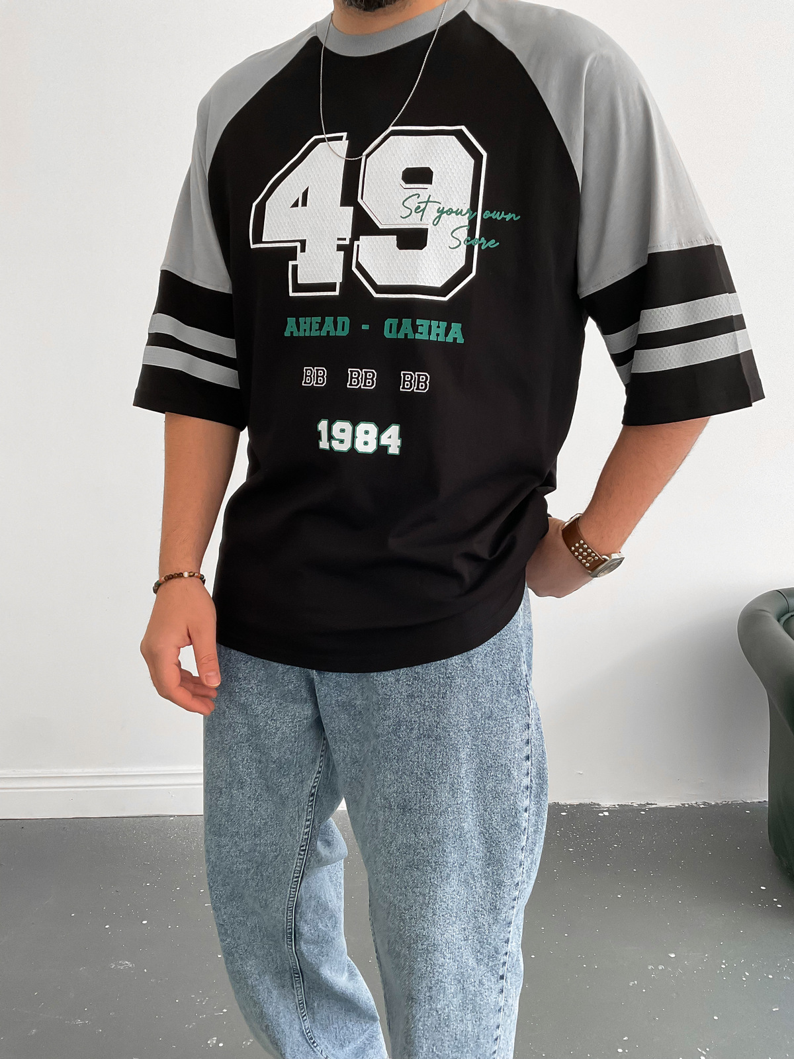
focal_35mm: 29
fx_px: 887
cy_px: 530
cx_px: 397
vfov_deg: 61.7
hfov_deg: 48.2
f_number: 1.8
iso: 64
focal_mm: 3
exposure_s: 1/100
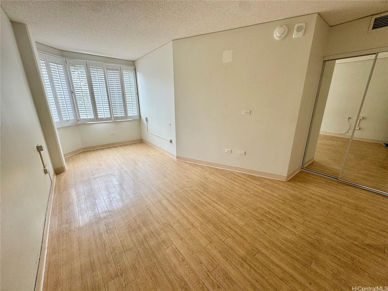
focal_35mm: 14
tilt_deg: -17.4
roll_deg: -0.1
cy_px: 146
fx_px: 157
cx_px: 194
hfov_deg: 102.1
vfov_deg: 85.7
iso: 80
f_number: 2.2
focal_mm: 2.22
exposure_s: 1/99
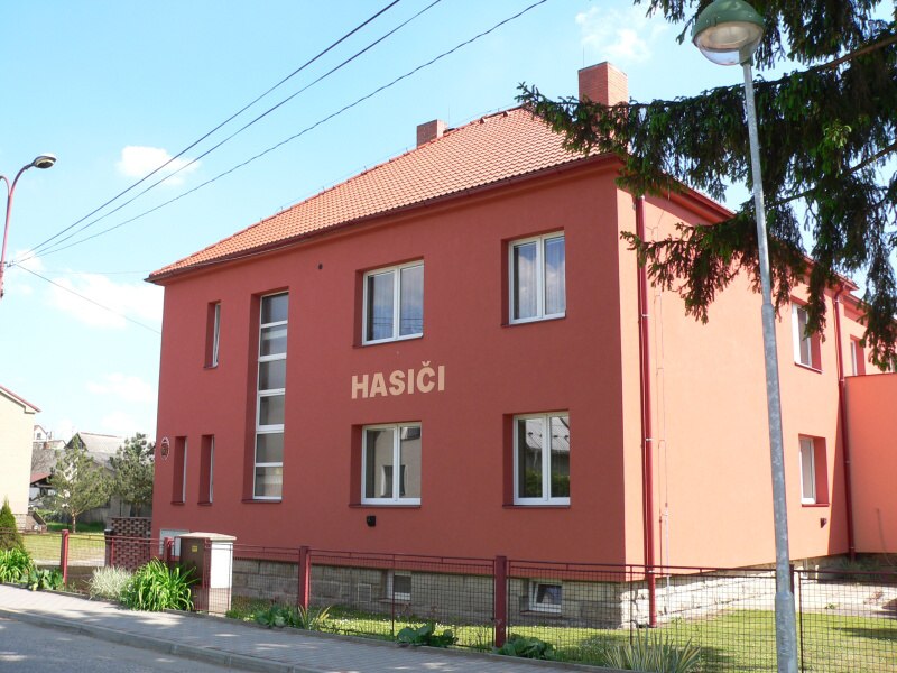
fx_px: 933
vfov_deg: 39.7
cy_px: 336
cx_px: 448
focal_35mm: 36
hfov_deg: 51.4
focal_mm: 6
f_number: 4
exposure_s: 1/250
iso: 80
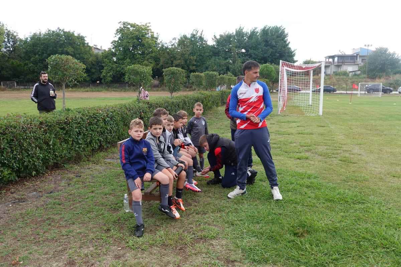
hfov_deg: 60.3
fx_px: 345
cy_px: 134
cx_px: 200
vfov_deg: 42.3
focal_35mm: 31
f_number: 5.6
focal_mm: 12.15
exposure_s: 1/250
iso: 320
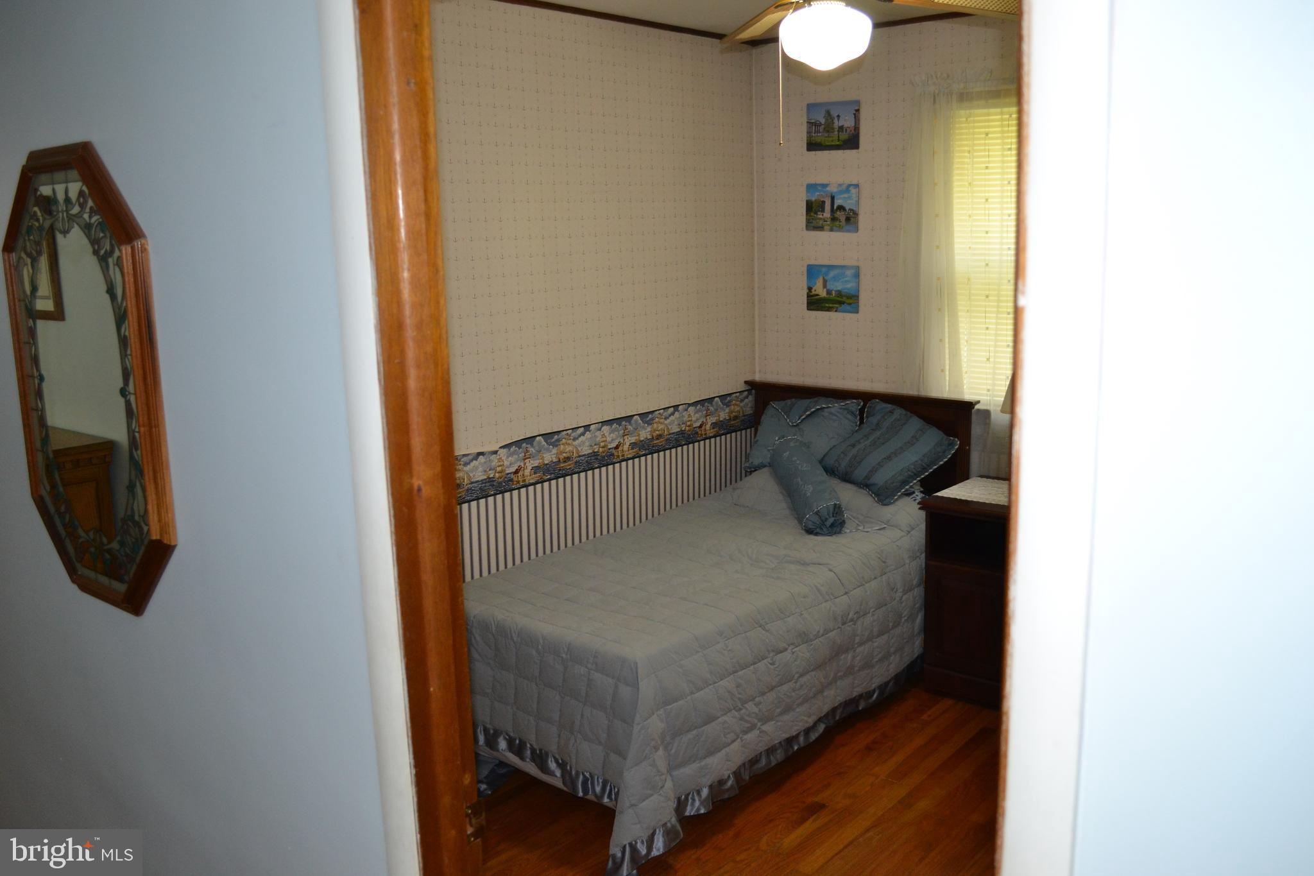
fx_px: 1095
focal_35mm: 30
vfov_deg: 43.6
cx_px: 657
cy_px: 438
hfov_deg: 61.9
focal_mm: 20
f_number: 3.8
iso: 800
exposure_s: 1/60
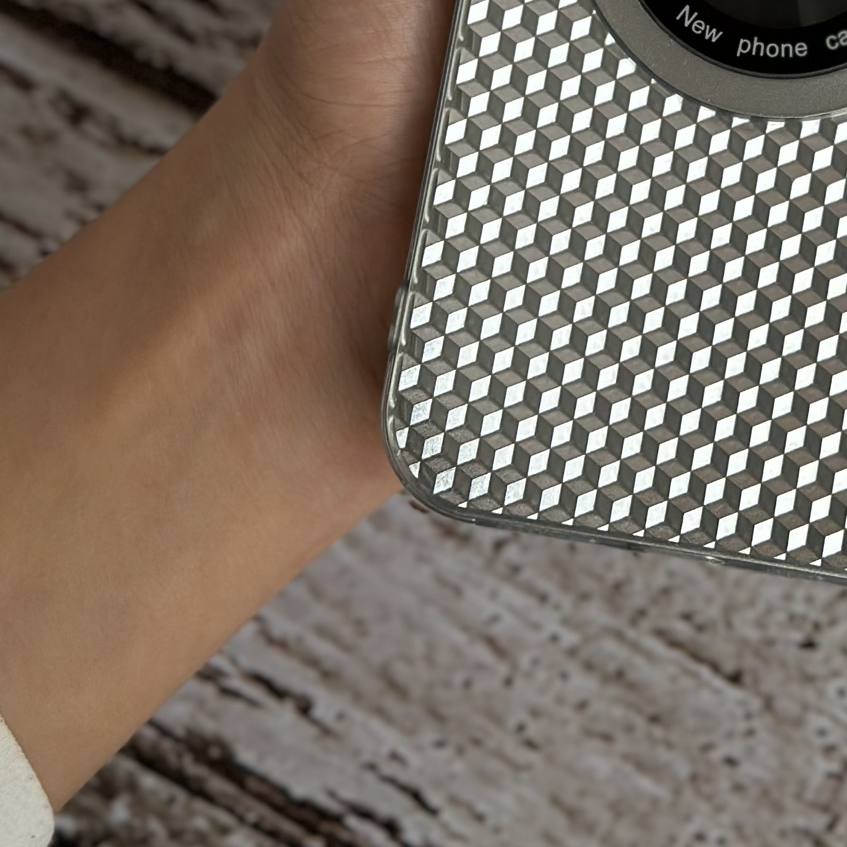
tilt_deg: -83.0
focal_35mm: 119
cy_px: -293
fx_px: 3294
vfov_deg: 14.0
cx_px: 880
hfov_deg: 14.4
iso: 80
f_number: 1.78
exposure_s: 1/469
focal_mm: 6.86
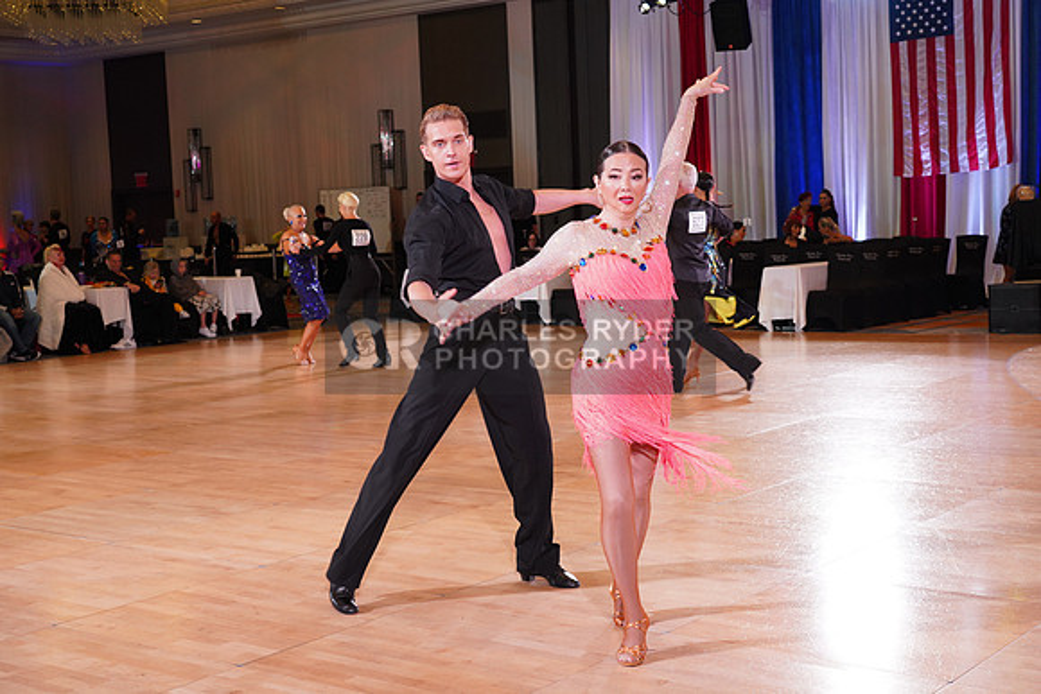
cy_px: 347
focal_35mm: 51
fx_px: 1475
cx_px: 520
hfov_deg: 38.9
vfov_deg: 26.5
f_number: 5.6
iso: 1600
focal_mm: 51
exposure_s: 1/160
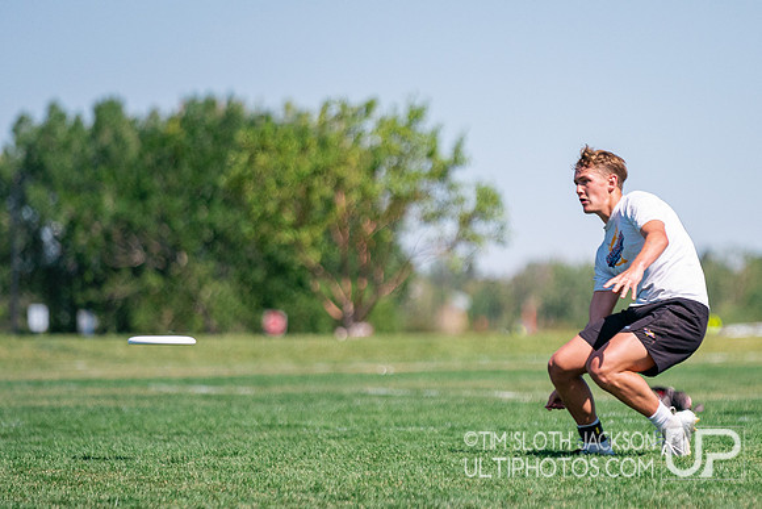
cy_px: 284
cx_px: 590
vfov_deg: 3.9
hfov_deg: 5.9
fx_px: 7418
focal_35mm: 350
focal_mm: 200
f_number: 2.8
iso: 640
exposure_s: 1/12800
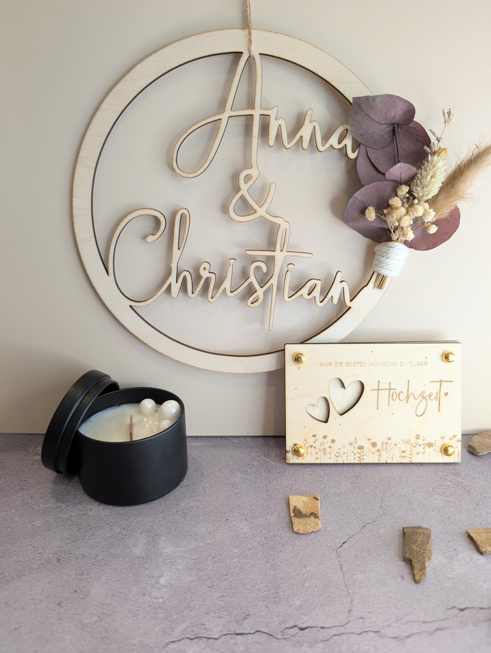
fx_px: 453
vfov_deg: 71.5
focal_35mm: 24
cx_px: 246
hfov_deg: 56.9
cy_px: 326
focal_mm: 6.9
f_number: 1.68
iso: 20
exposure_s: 1/34.1
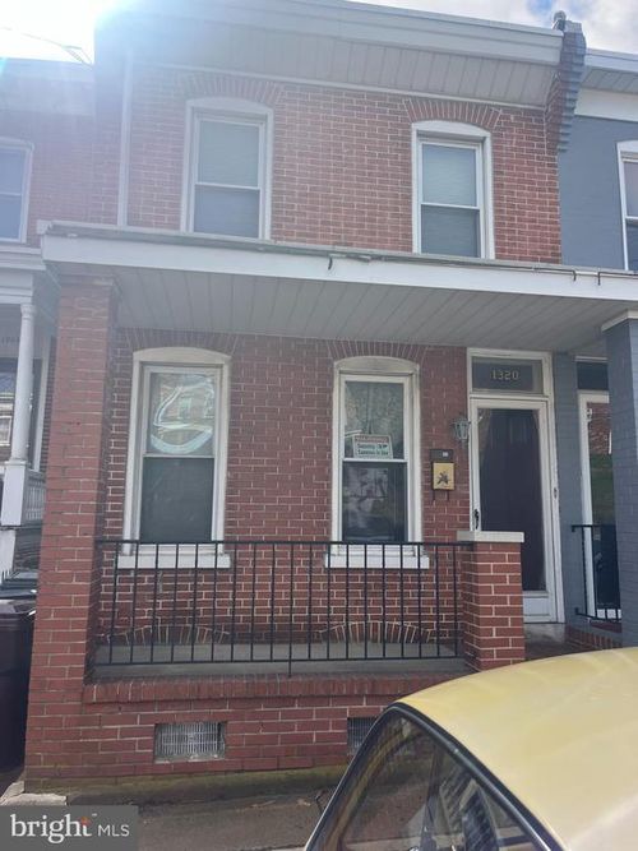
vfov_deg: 67.3
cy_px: 426
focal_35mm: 26
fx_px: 639
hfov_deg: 53.0
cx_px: 319
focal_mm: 5.1
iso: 50
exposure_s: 1/1862
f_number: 1.6
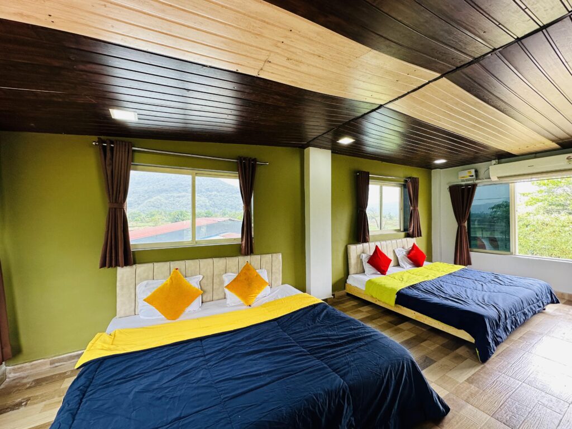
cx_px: 286
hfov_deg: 102.1
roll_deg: +0.4
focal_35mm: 14
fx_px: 231
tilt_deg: +1.3
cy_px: 214
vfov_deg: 85.7
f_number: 2.2
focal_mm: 2.22
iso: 100
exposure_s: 1/99
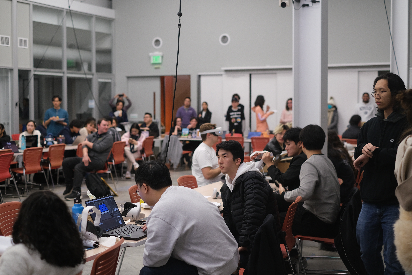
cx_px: 208
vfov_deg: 25.1
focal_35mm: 54
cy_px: 140
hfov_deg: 36.9
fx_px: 618
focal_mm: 35
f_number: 2
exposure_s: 1/125
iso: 800
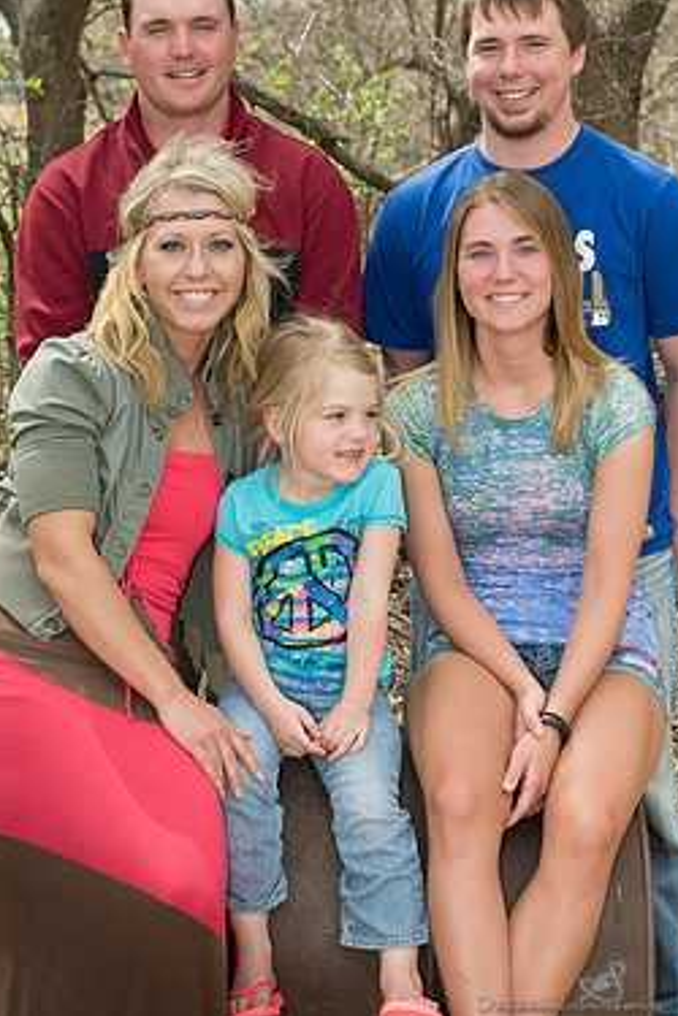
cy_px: 428
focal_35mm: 48
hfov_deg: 28.1
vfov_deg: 41.0
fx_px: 1356
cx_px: 339
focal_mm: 40
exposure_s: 1/250
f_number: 4.5
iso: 100
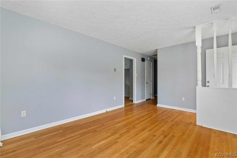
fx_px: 105
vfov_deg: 73.8
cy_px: 79
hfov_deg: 96.7
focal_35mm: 16
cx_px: 118
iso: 800
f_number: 8
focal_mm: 16
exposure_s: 1/8
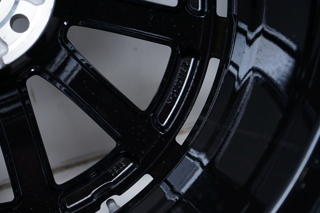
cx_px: 160
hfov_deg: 41.1
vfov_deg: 28.0
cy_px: 106
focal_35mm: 48
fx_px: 426
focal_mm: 48
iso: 250
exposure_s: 1/125
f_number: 7.1
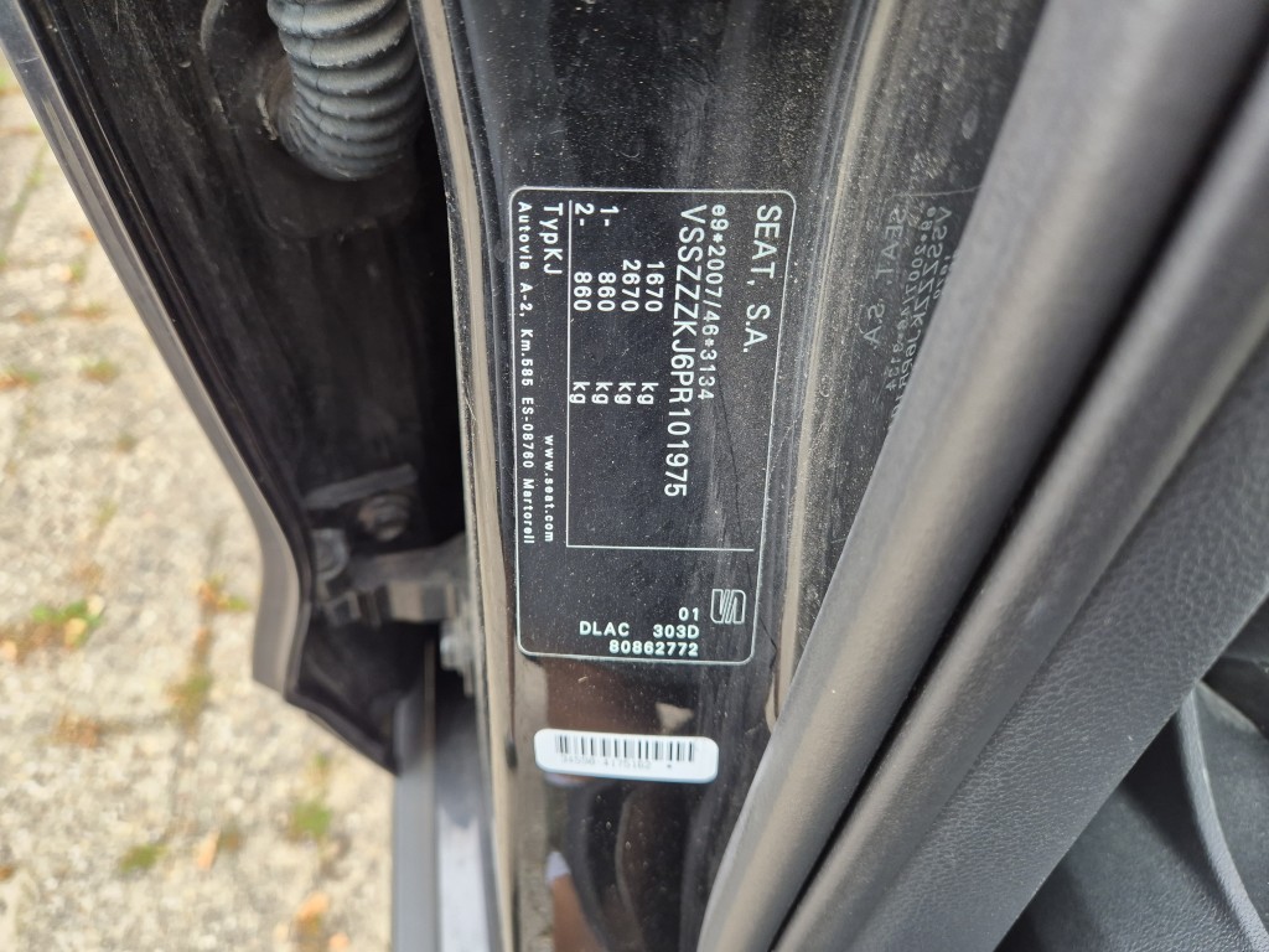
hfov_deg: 73.9
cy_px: 476
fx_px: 843
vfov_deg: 58.9
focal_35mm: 23
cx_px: 634
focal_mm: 5.4
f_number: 1.8
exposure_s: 1/180
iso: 125
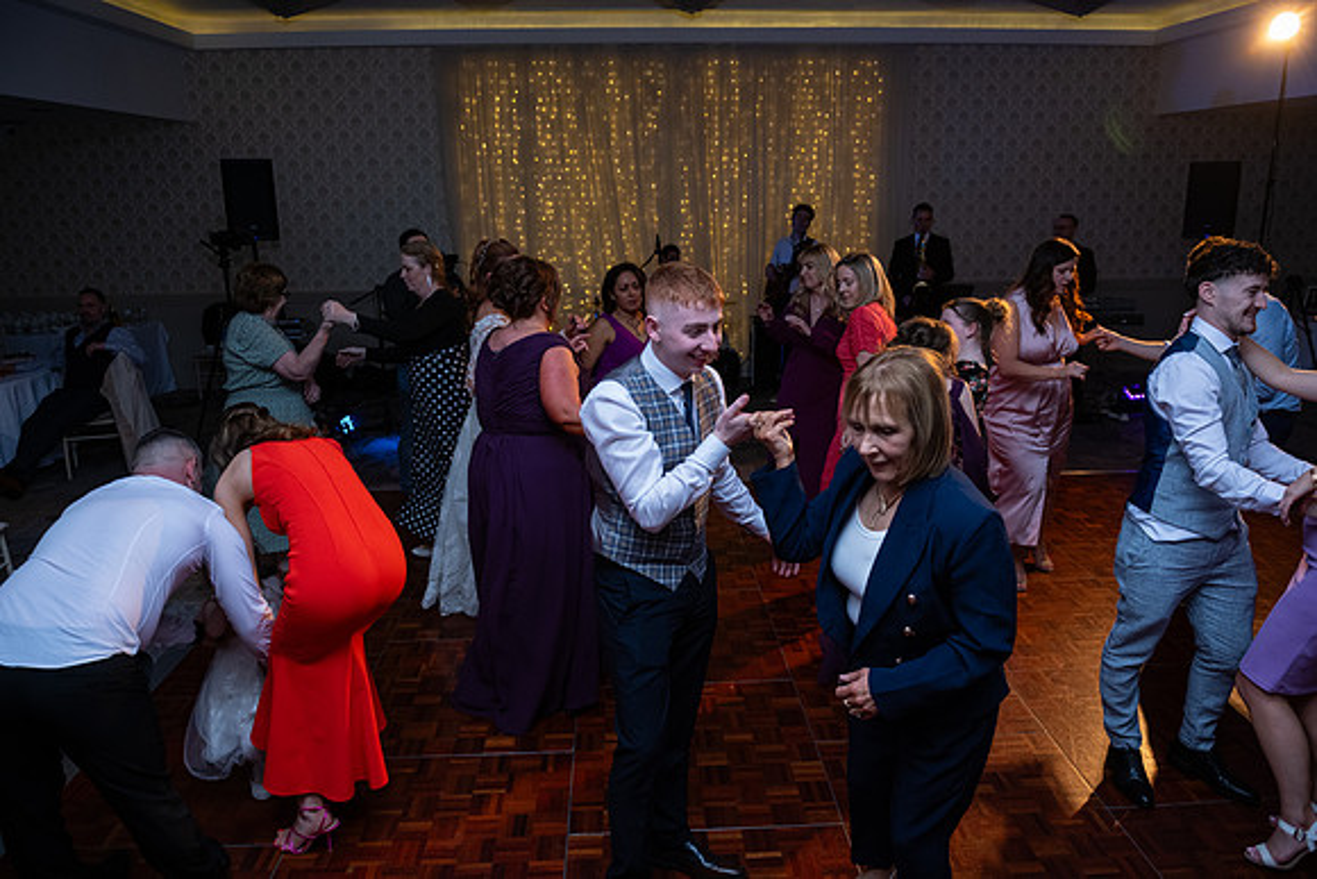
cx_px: 658
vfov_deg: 53.2
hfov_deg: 73.7
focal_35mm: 24
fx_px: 878
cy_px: 440
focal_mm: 24
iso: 1000
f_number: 3.5
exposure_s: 1/160
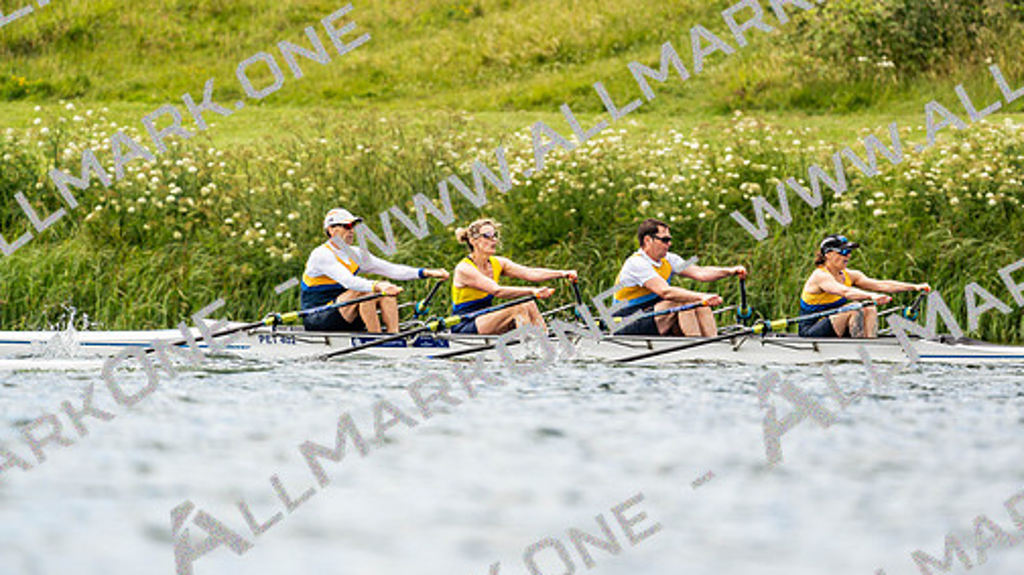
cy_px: 275
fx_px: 19650
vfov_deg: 1.7
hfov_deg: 3.0
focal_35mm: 724
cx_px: 583
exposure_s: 1/2000
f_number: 6.3
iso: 400
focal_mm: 600
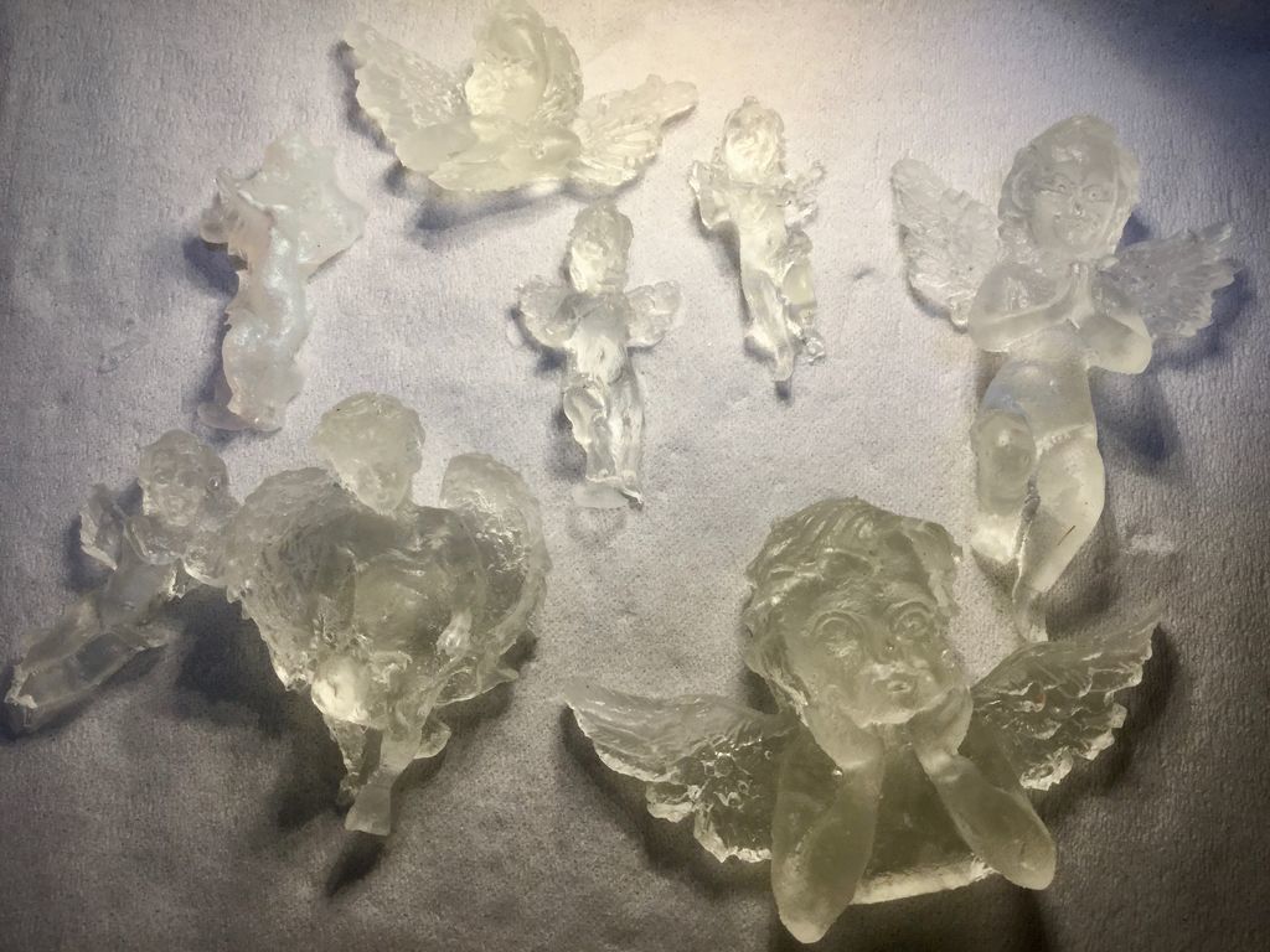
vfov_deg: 45.4
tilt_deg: -73.2
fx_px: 1137
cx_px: 635
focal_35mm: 31
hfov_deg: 58.4
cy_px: 476
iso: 40
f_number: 2.4
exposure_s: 1/120
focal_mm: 3.3
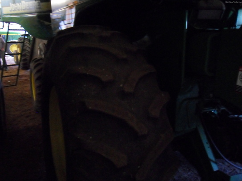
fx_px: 245
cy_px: 90
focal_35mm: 35
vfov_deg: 40.7
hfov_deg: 52.6
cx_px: 121
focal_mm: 6.3
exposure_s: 1/8
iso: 800
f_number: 3.5
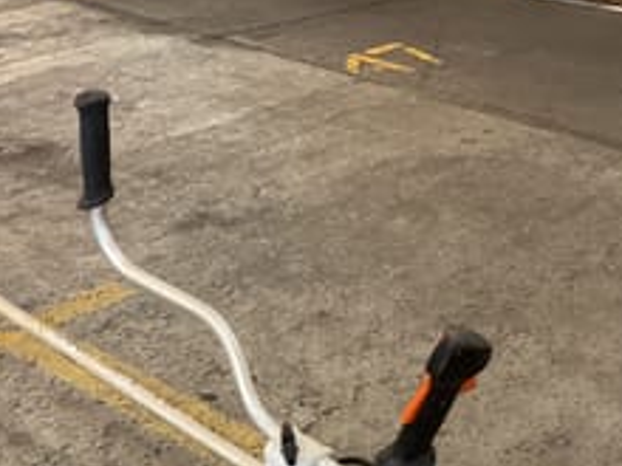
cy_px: 501
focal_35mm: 66
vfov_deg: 21.2
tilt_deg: -35.6
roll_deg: -4.4
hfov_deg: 29.4
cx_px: 286
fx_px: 1186
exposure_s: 1/25
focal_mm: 3
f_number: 1.8
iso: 250
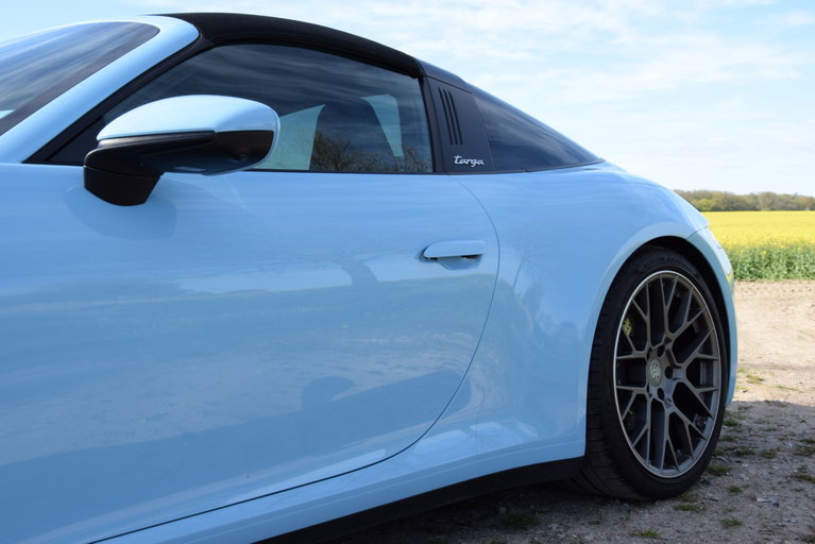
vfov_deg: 29.9
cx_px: 408
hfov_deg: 43.6
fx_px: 1019
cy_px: 272
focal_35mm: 45
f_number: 8
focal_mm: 30
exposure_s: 1/200
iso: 200
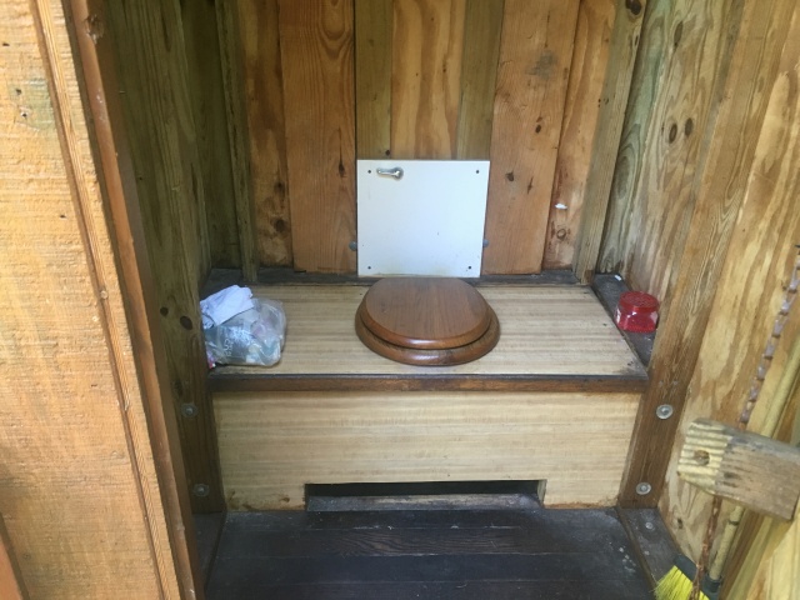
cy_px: 300
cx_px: 400
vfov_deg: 48.2
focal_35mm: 29
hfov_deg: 61.7
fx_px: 670
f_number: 2.2
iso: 125
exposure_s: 1/30
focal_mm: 4.15
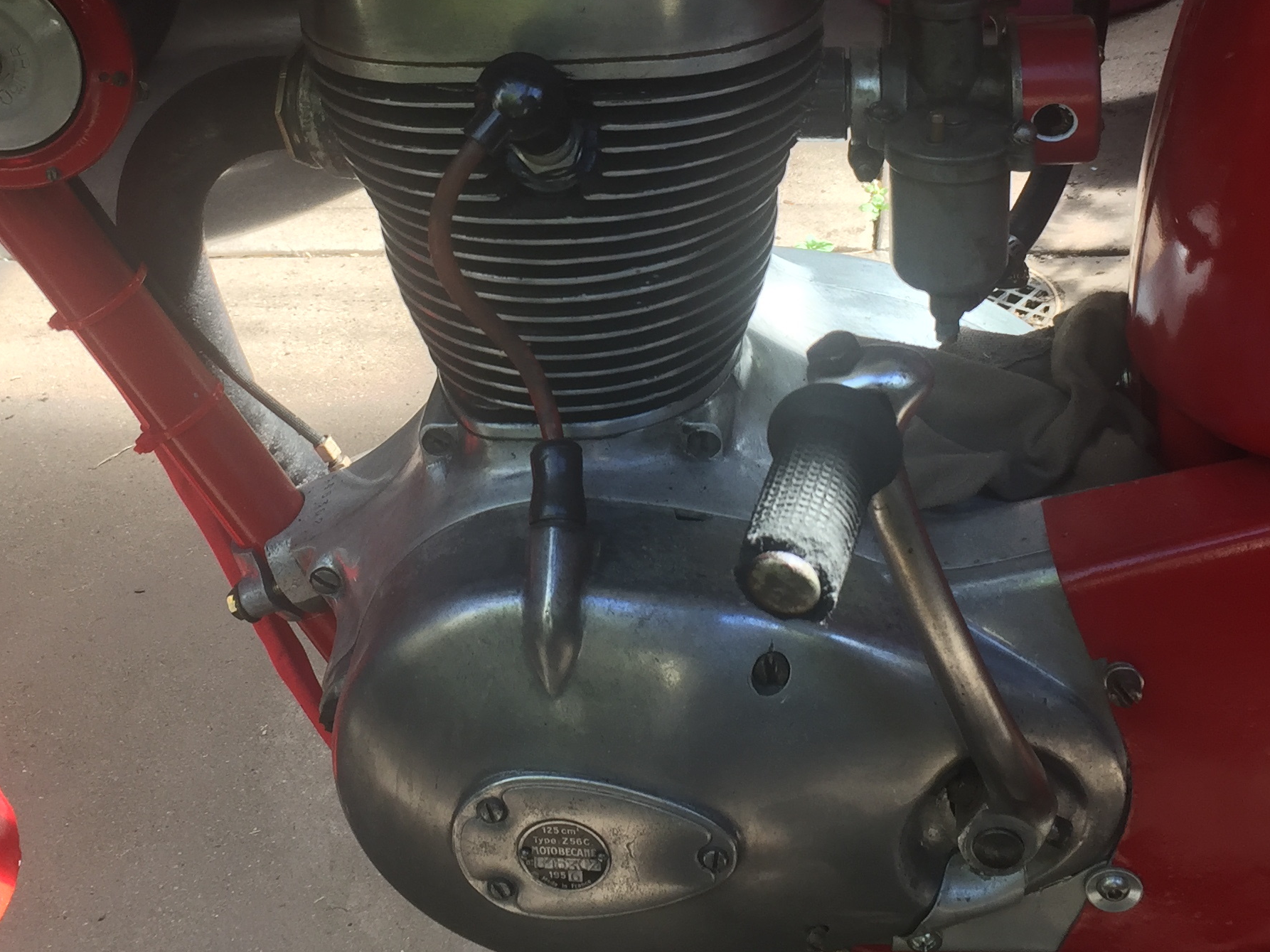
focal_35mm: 53
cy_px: 179
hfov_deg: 36.2
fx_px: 1944
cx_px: 582
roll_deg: +4.9
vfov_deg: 26.9
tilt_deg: -26.4
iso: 40
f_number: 2.2
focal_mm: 4.15
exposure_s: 1/100
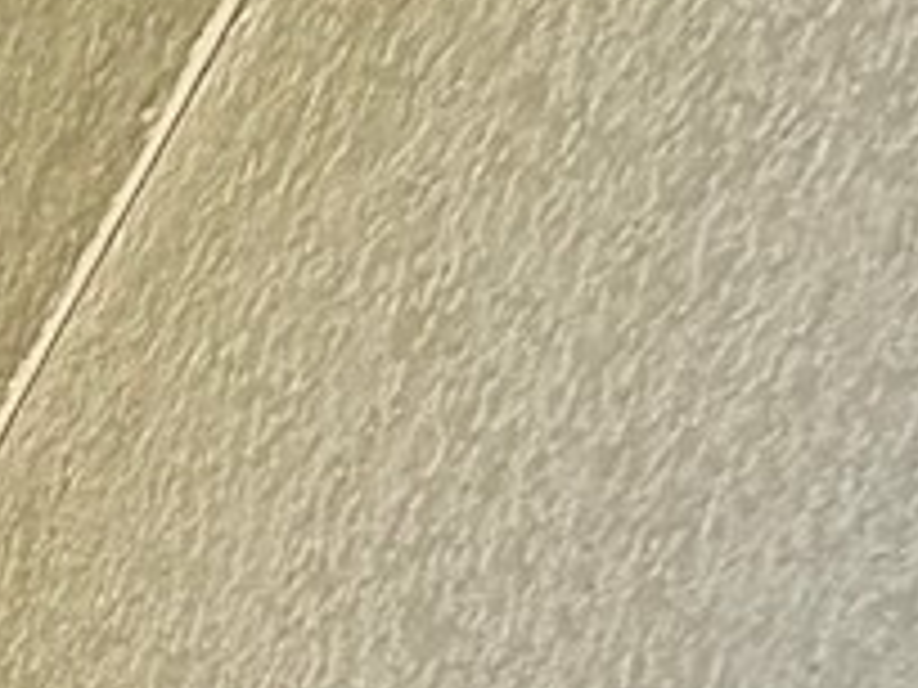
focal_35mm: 110
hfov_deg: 10.8
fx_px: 2917
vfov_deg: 8.3
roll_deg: -1.4
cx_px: -1944
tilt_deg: +2.2
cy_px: 2662
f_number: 2.2
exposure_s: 1/569
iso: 40
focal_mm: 2.22
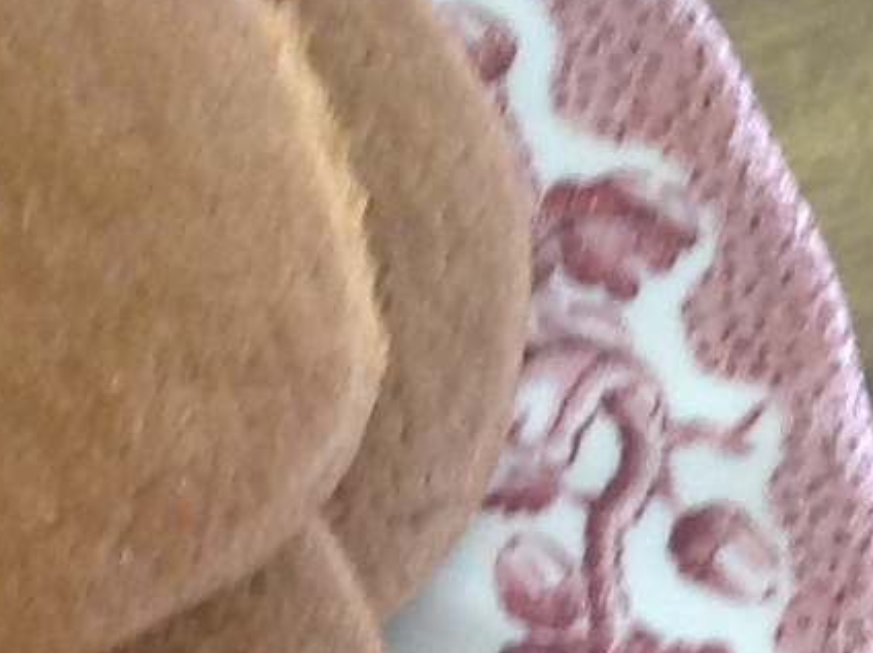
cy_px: 1042
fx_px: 5391
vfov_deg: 6.8
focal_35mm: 214
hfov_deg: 9.0
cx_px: -391
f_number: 2.4
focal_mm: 4.28
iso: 160
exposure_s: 1/15
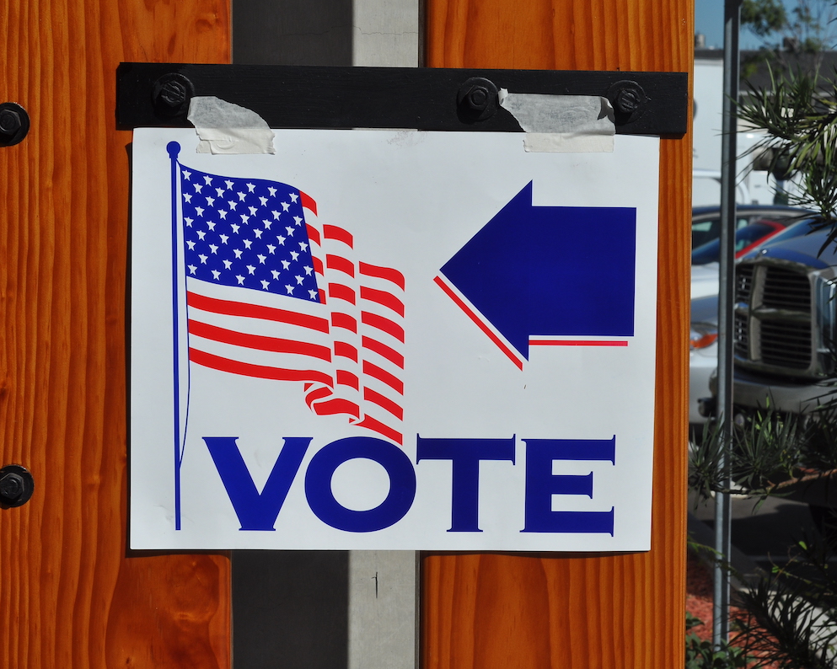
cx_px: 403
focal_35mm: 85
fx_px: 2105
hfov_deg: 22.5
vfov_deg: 18.1
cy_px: 335
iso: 200
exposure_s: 1/500
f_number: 11
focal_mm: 50
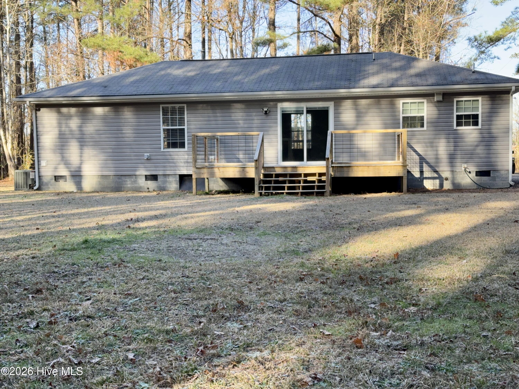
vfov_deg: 30.3
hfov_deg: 39.7
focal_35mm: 48
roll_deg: +0.9
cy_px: 194
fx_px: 720
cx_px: 260
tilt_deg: -2.9
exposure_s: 1/461
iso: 64
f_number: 1.78
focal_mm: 6.76
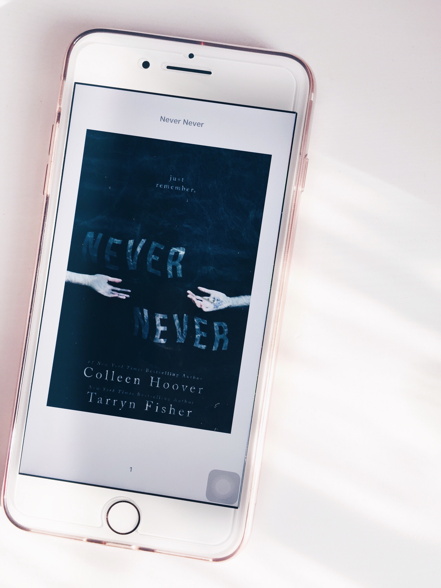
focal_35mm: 29
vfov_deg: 61.7
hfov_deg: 48.2
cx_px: 220
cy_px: 294
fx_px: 493
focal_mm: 4.15
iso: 32
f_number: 2.2
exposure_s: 1/169
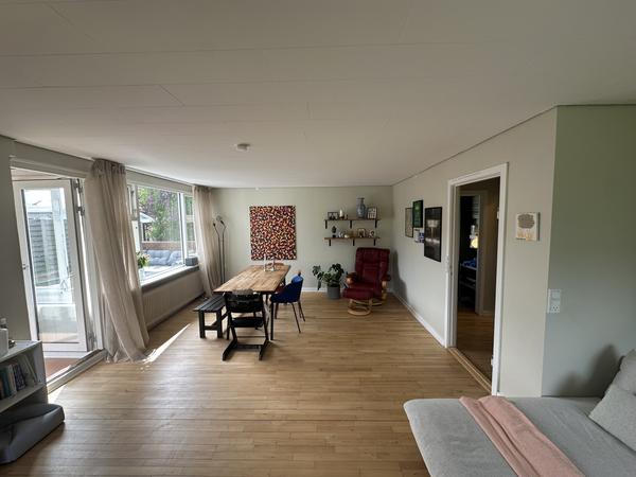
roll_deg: +1.5
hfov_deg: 102.1
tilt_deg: -3.4
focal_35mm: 14
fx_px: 257
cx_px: 318
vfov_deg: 85.7
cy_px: 238
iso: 50
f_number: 2.2
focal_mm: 2.22
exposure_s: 1/99
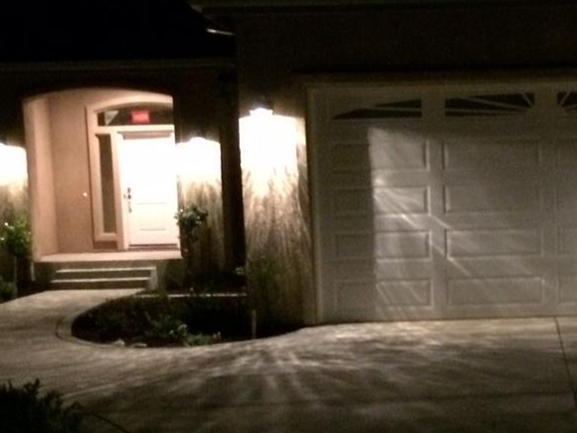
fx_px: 1250
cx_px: 521
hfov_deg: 25.2
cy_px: 310
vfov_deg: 19.5
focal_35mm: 75
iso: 500
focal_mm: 4.15
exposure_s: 1/15
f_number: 2.2
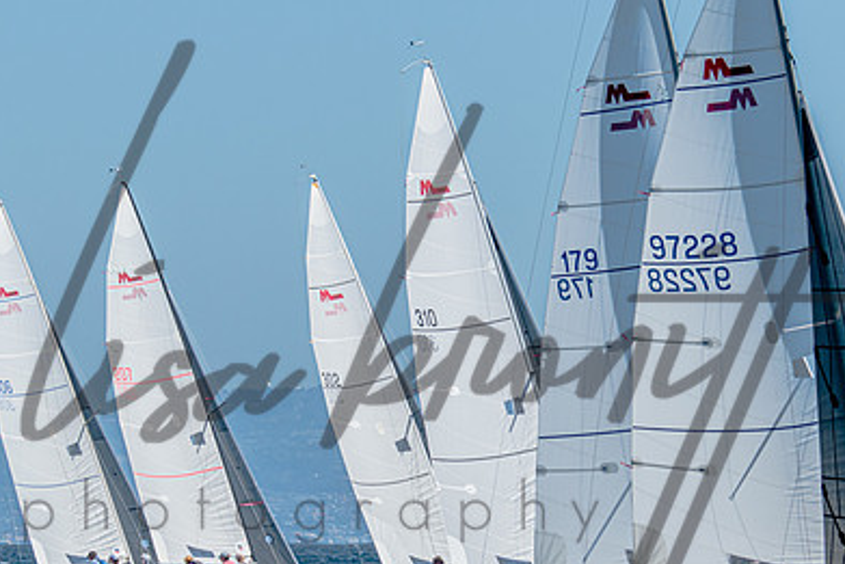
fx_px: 9721
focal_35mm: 414
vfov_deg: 3.3
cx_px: 504
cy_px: 400
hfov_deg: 5.0
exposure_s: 1/2000
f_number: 5
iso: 200
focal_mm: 165
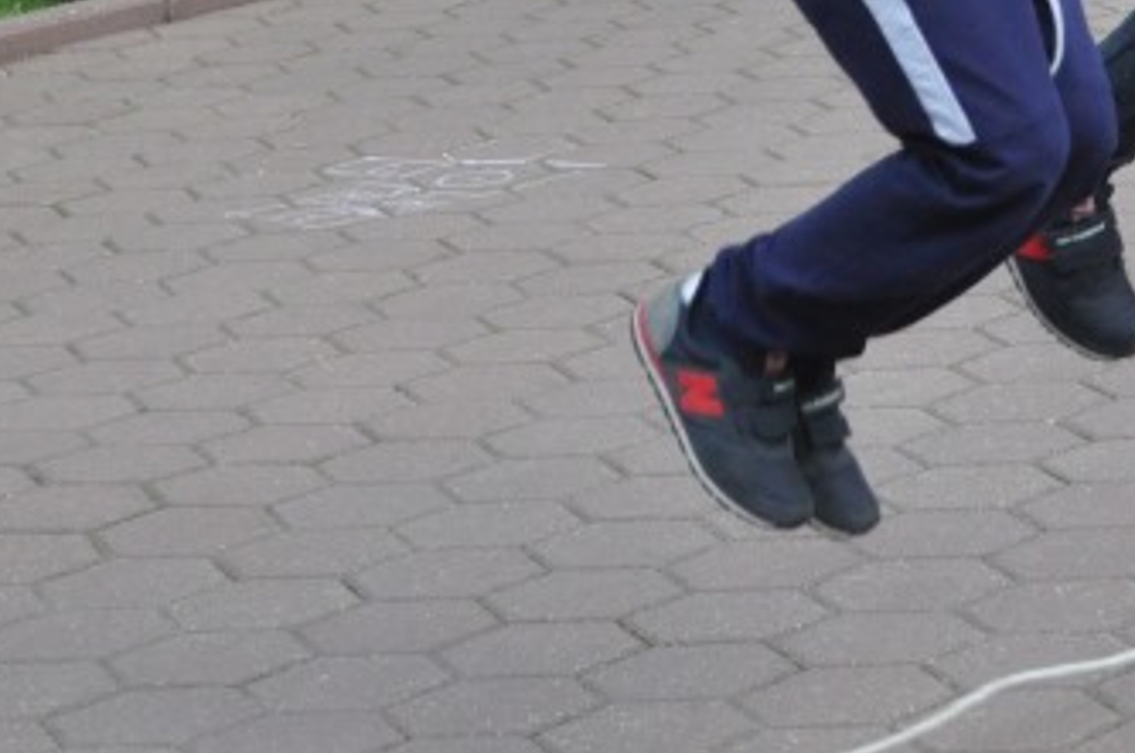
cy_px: -99
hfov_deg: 12.3
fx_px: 5226
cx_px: 907
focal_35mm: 166
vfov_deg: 8.2
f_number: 5
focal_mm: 36
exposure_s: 1/500
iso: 1400
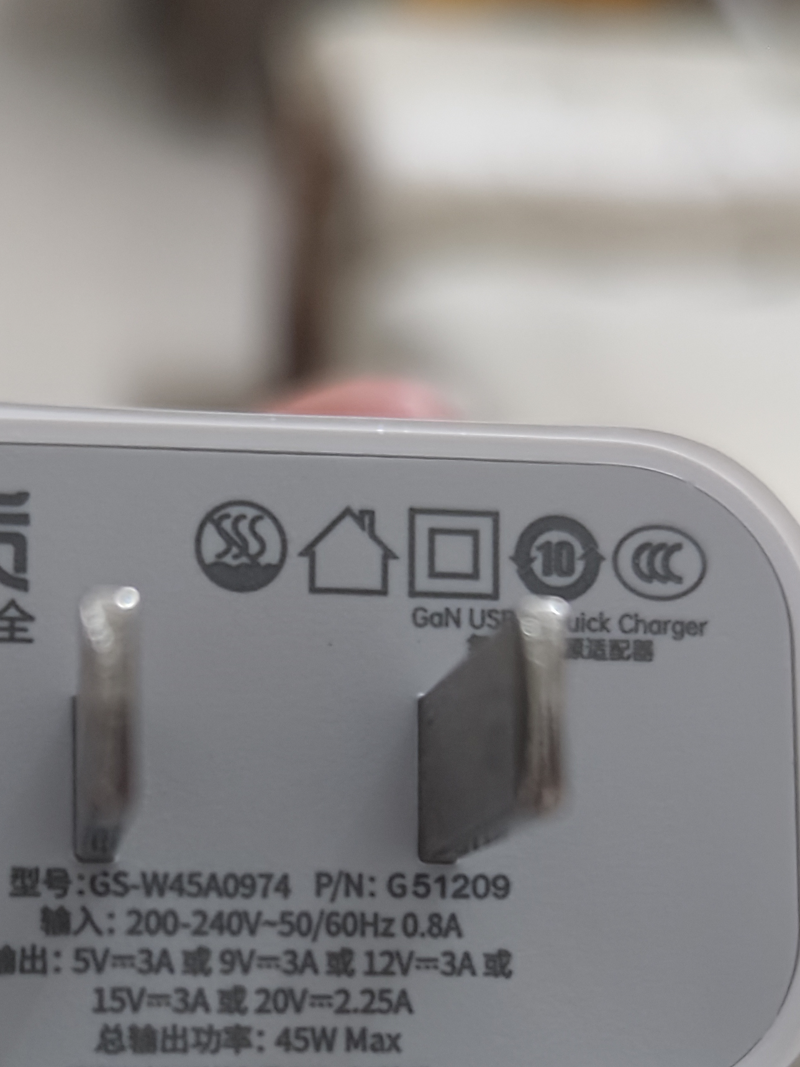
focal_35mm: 57
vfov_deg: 32.3
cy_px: 945
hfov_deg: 25.6
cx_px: 287
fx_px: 1757
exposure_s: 1/50
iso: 874
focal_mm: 5.56
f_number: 1.88
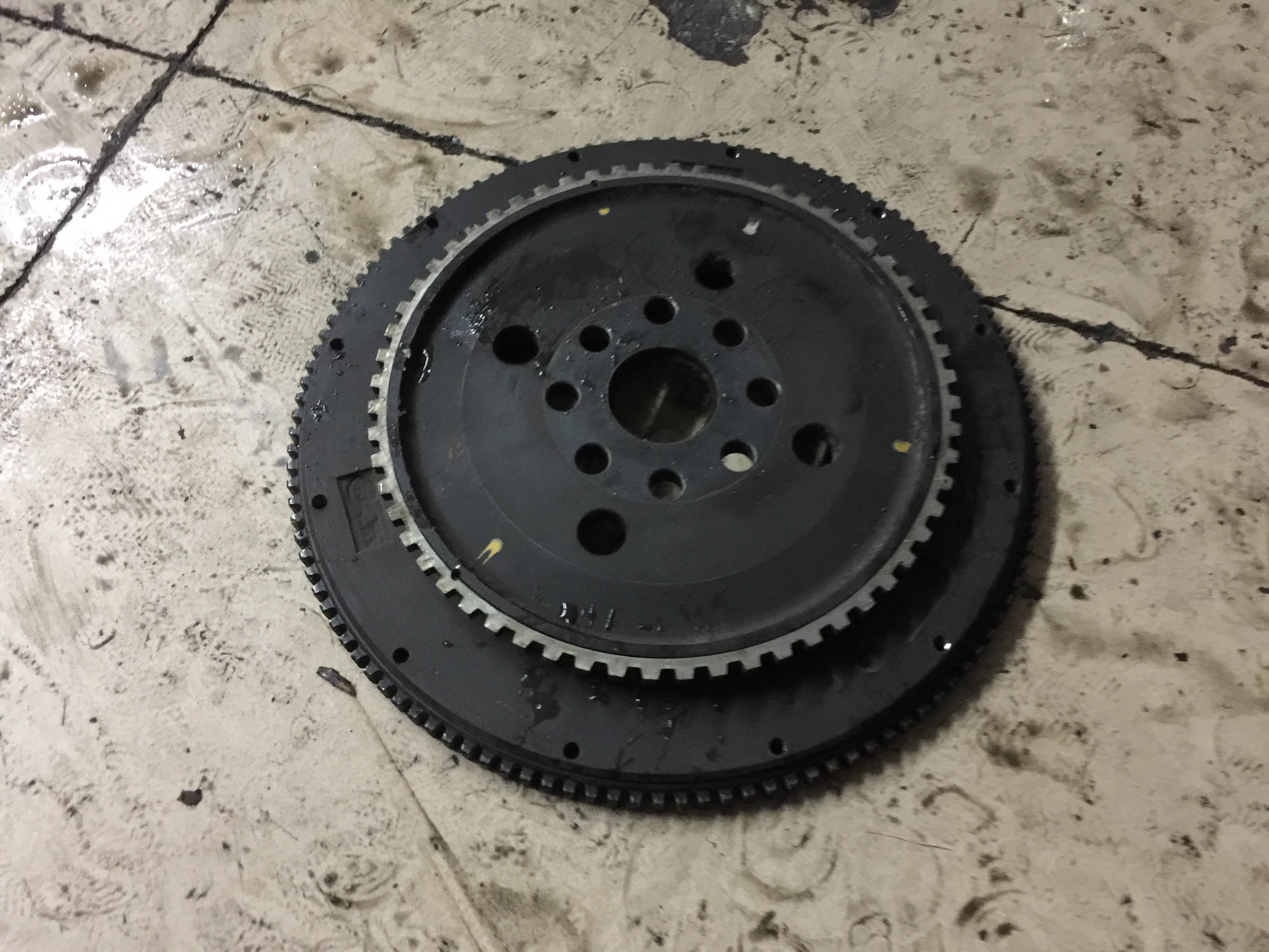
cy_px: 476
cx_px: 634
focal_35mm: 29
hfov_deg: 61.7
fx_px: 1063
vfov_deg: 48.2
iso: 160
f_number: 2.2
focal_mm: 4.15
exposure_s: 1/4
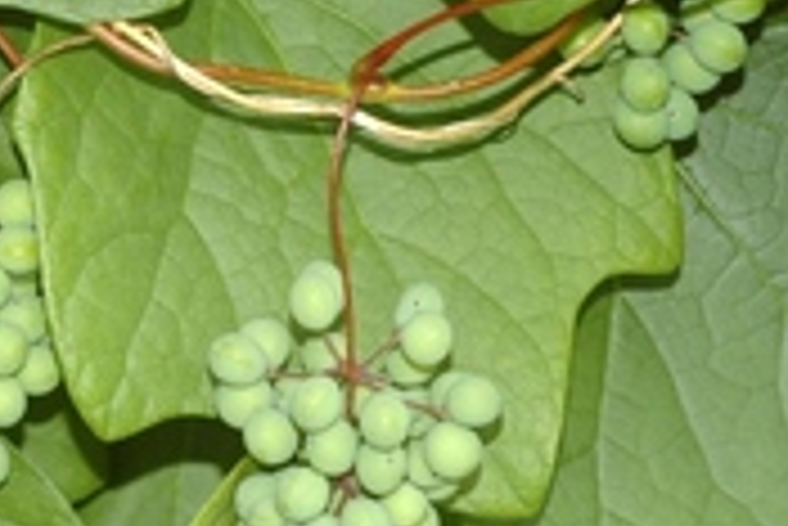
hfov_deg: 6.7
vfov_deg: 4.5
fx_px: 6747
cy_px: 380
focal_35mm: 308
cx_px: 126
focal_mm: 60
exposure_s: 1/60
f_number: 6.3
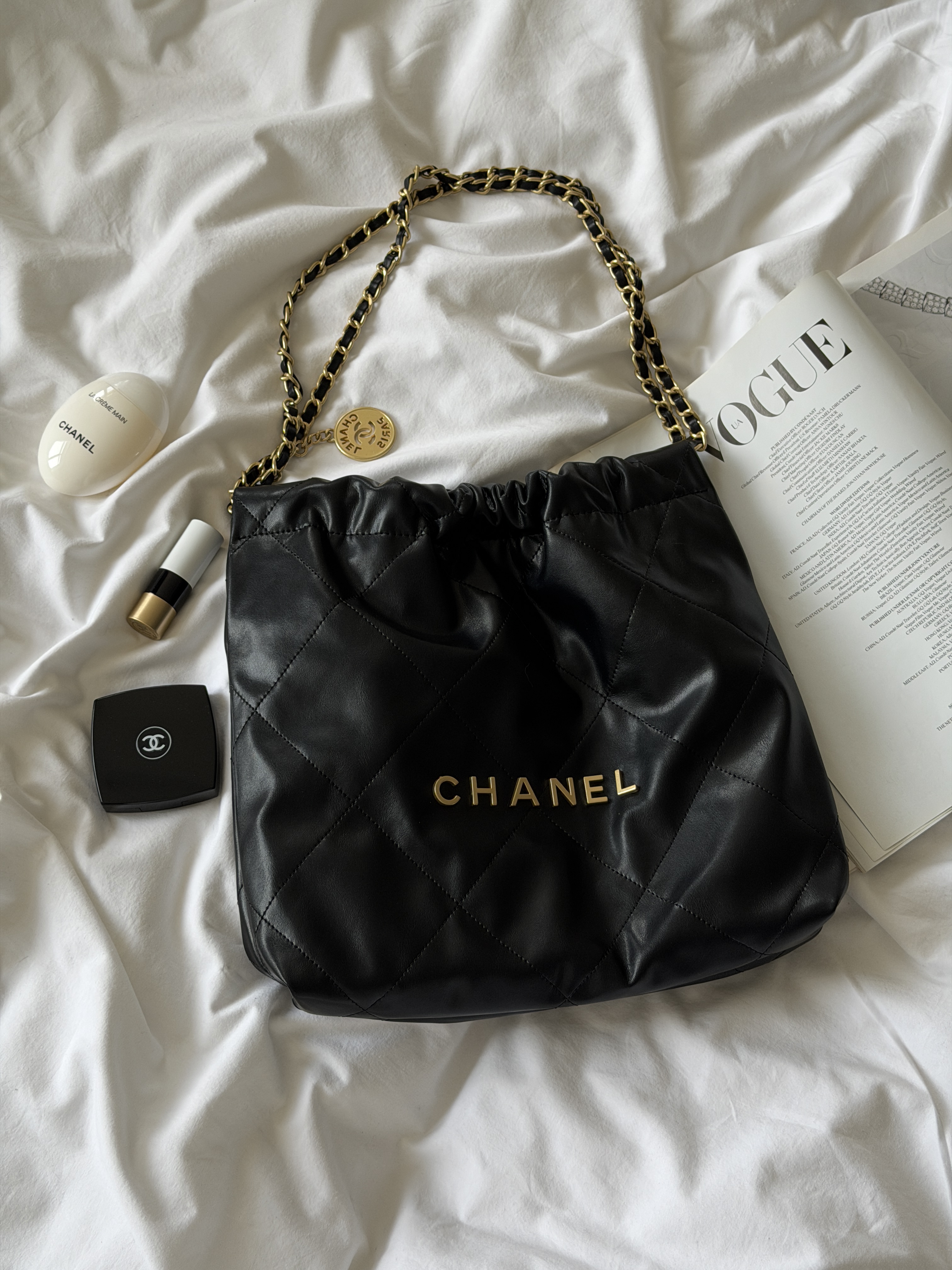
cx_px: 476
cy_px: 635
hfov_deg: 30.3
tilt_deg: -72.4
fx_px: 1760
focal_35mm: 48
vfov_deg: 39.7
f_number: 1.78
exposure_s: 1/394
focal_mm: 6.76
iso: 64
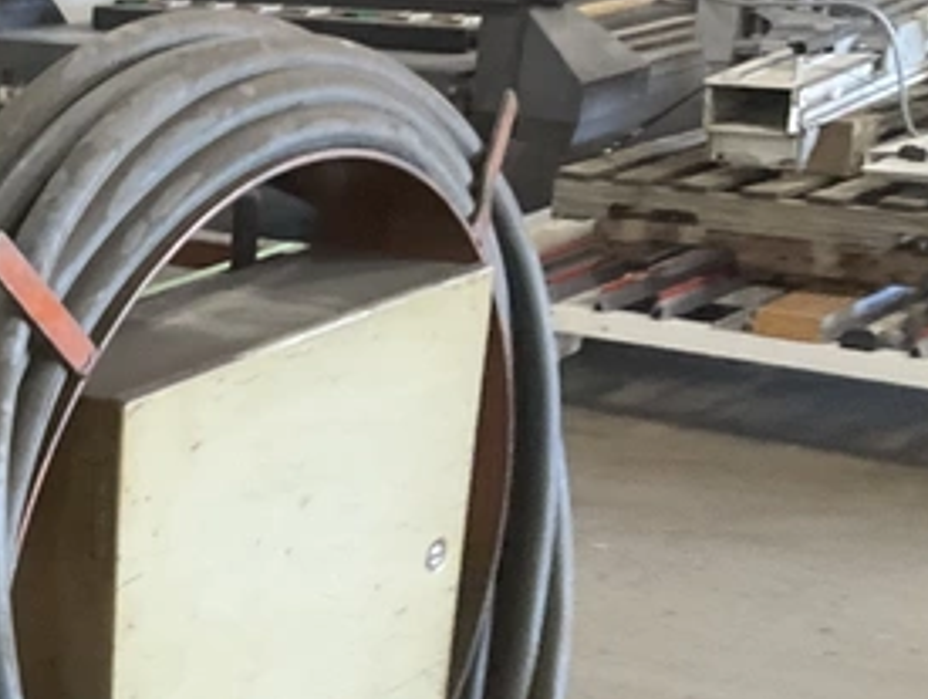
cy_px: 701
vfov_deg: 18.2
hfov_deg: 22.5
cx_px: -216
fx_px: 2121
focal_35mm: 79
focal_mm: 3
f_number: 1.8
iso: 250
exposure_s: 1/60
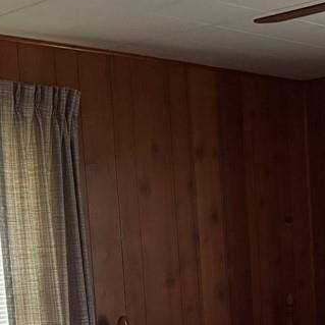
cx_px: 408
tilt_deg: -7.4
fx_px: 722
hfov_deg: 22.9
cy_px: 293
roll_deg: +1.8
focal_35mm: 68
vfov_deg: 24.6
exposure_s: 1/40
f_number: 1.78
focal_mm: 6.76
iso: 1000
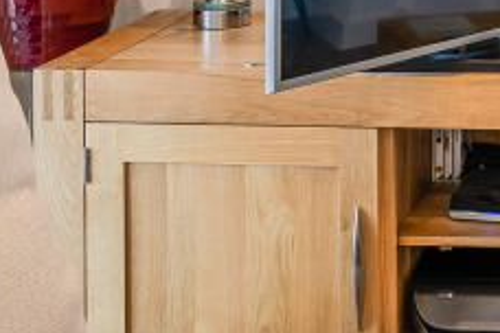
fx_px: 1500
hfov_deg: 17.3
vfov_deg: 11.8
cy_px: -244
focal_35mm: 108
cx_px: 715
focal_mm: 24
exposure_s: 1/3
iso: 100
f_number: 13
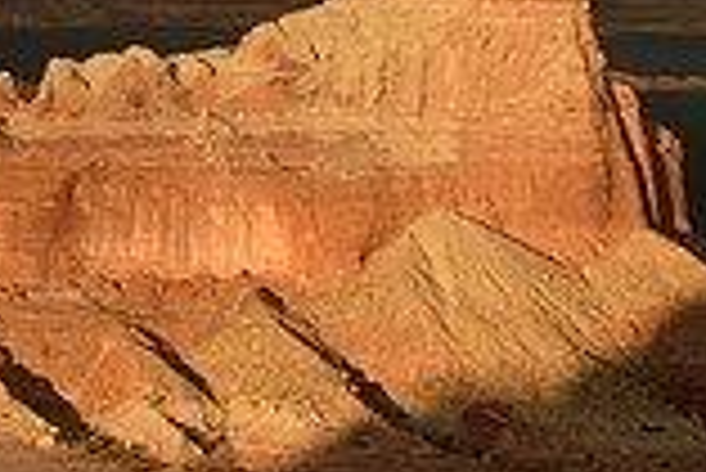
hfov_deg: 9.6
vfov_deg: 6.5
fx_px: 4142
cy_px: 20
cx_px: -202
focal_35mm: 211
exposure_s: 1/40
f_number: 11
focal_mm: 38
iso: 400
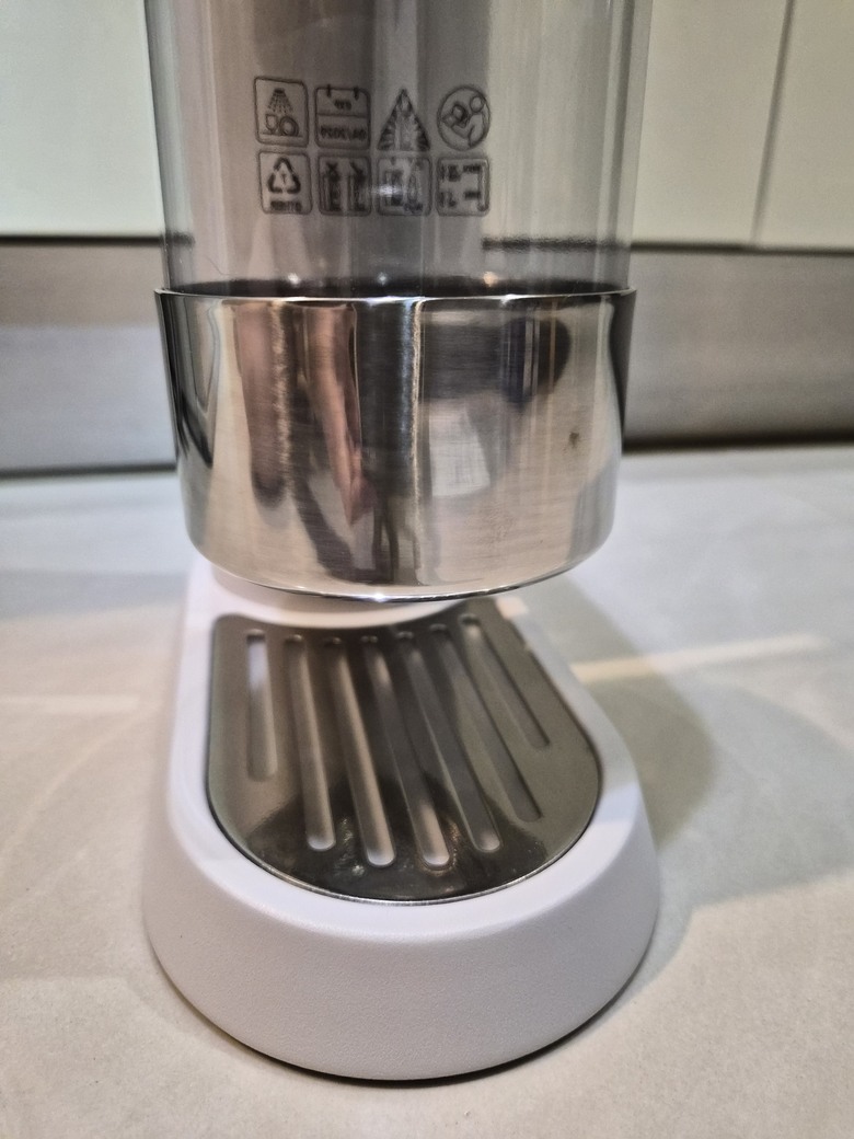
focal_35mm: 23
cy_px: 570
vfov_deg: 73.9
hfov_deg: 58.9
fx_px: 757
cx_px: 427
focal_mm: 5.4
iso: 1000
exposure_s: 1/120
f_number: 1.8
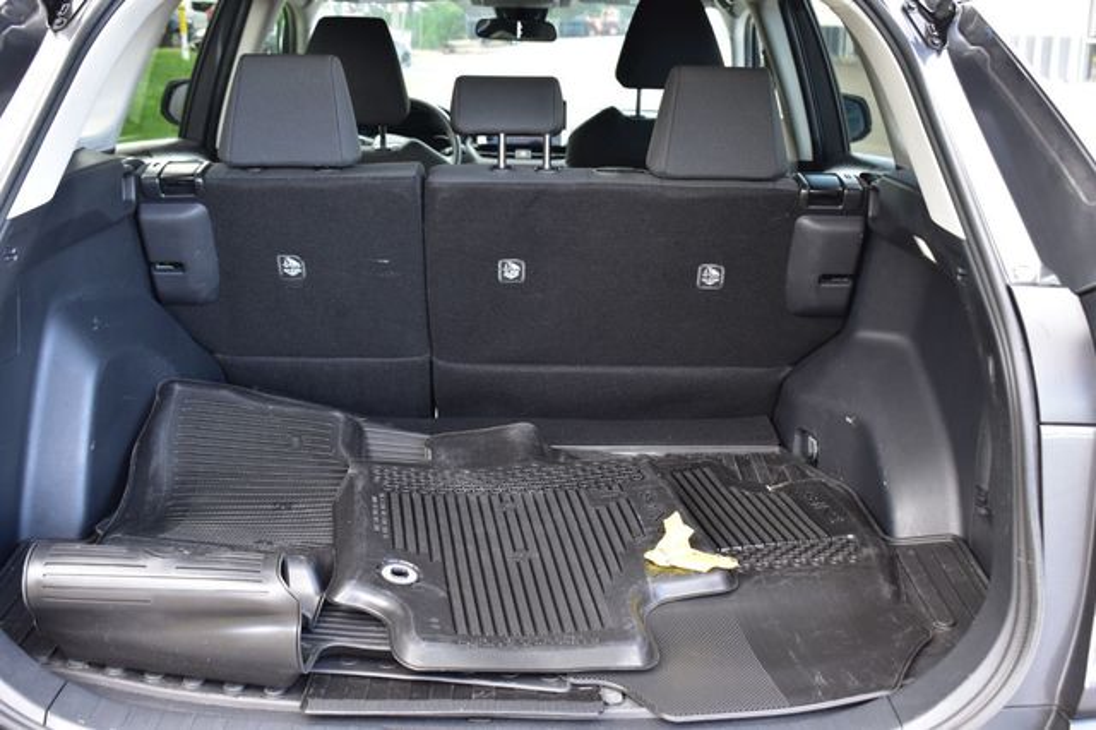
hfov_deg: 46.4
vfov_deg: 31.9
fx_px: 1278
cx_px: 548
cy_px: 365
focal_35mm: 42
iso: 400
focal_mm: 28
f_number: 7.1
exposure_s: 1/30
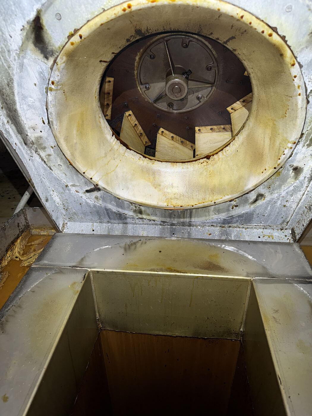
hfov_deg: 56.8
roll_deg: +1.7
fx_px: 288
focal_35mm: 24
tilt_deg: -28.9
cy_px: 208
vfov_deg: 71.6
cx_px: 156
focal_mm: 6.76
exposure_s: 1/24
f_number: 1.78
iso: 100
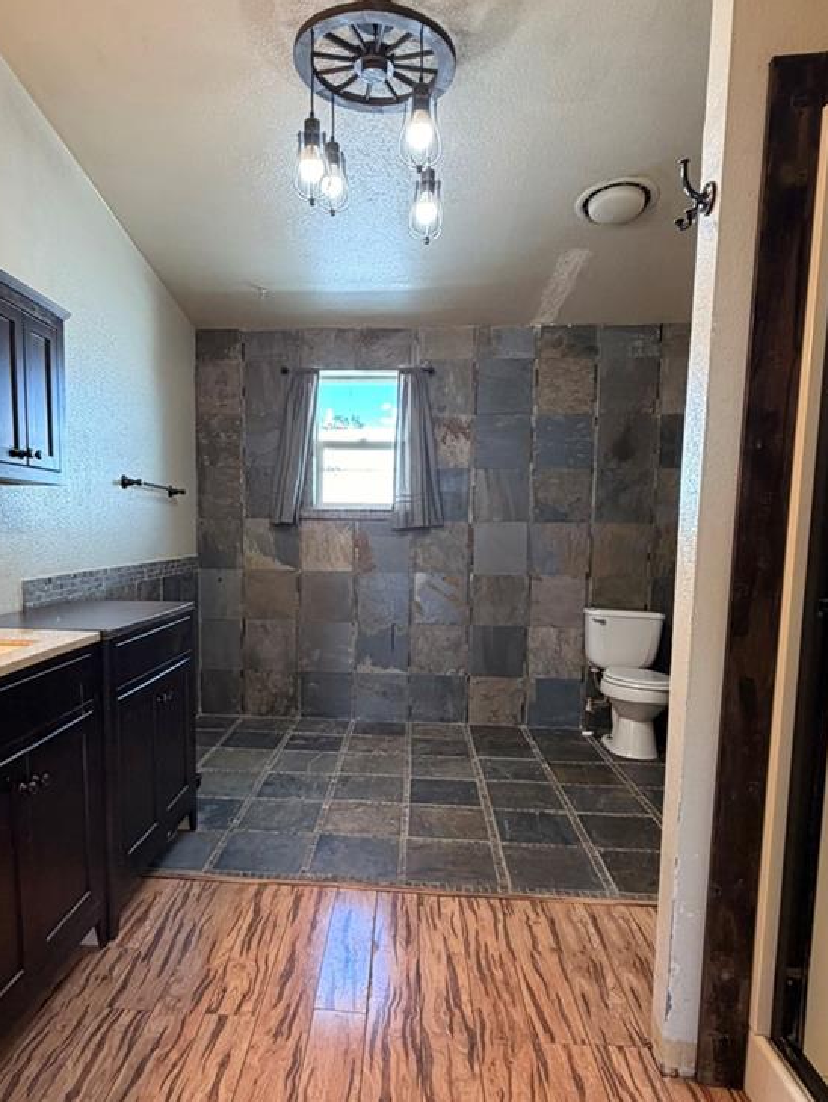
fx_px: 733
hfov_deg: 58.6
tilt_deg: -7.0
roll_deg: -0.6
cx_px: 351
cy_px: 613
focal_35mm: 23
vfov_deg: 73.7
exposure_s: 1/120
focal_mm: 2.22
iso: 250
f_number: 2.2
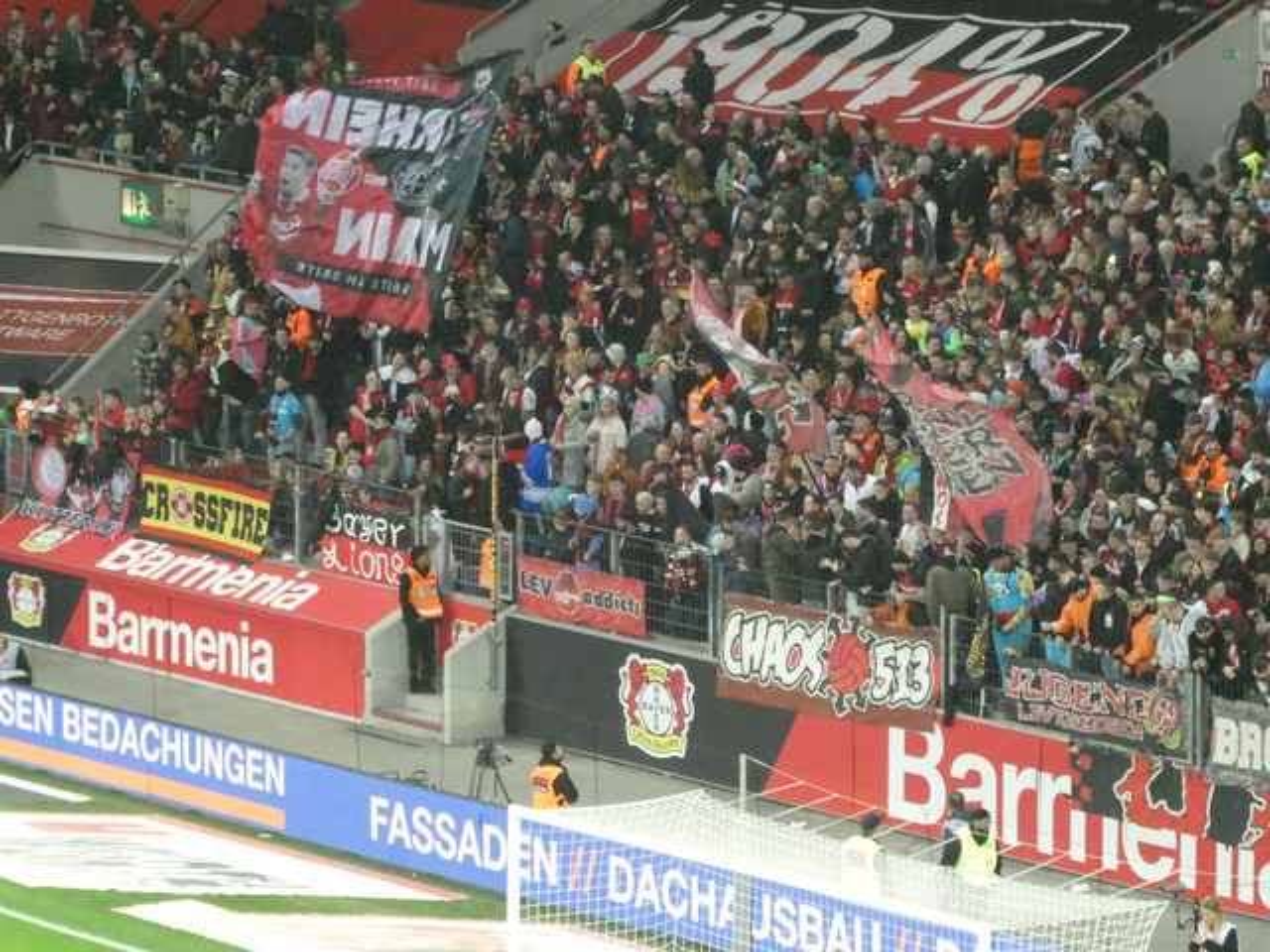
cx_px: 635
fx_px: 9172
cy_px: 476
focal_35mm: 250
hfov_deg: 7.9
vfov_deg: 5.9
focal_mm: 44.8
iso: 1600
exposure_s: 1/125
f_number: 5.6
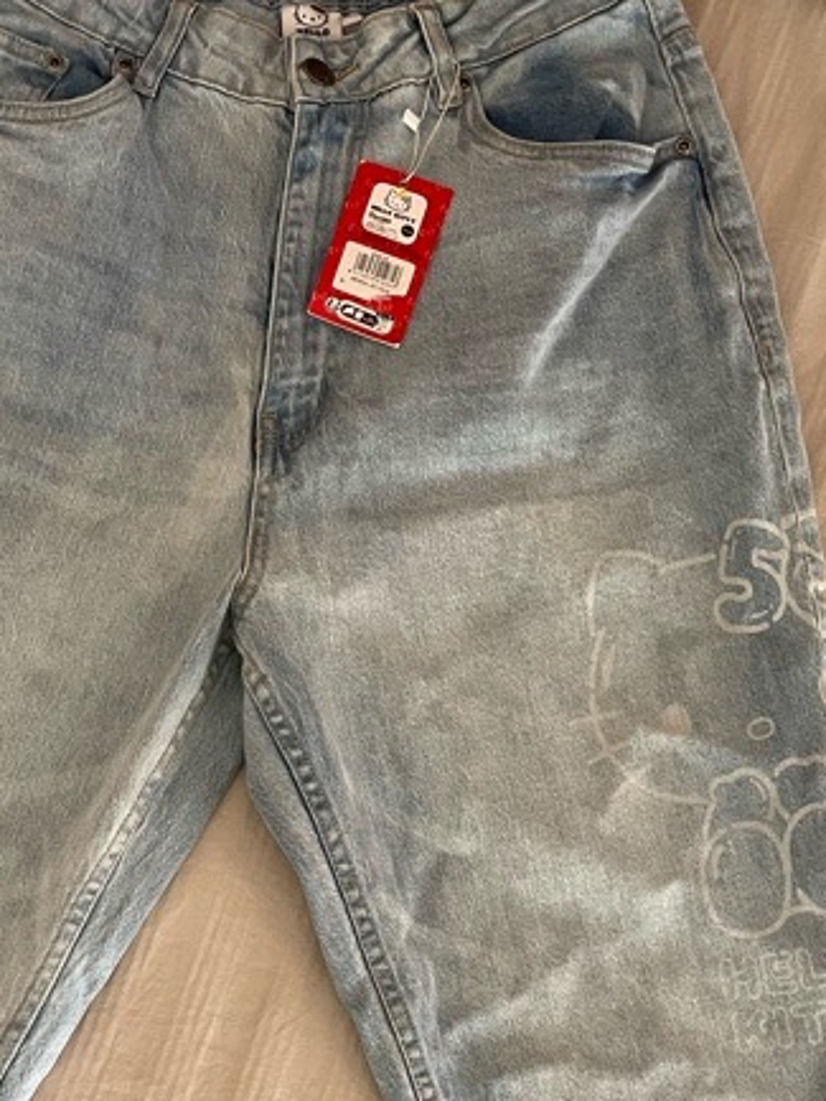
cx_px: 188
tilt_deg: -80.6
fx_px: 1908
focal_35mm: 60
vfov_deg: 30.9
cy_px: 961
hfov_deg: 24.1
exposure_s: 1/92
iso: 125
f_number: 1.6
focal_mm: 4.2
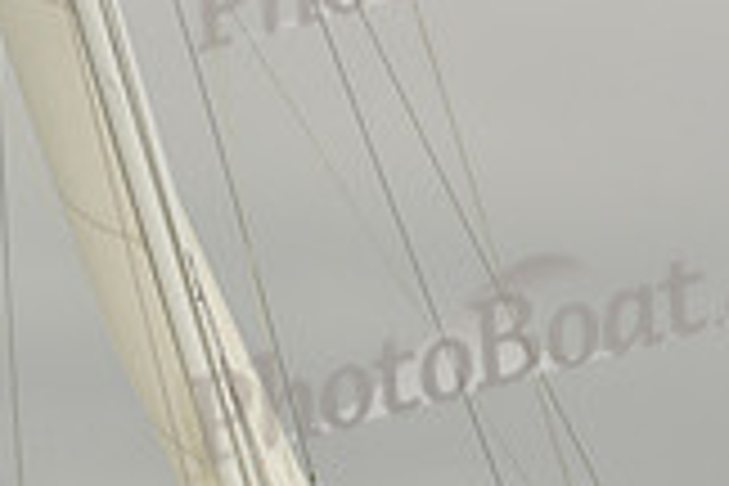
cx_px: -40
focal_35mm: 519
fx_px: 10509
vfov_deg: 2.6
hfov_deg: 4.0
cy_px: 646
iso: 320
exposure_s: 1/800
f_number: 9
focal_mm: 145
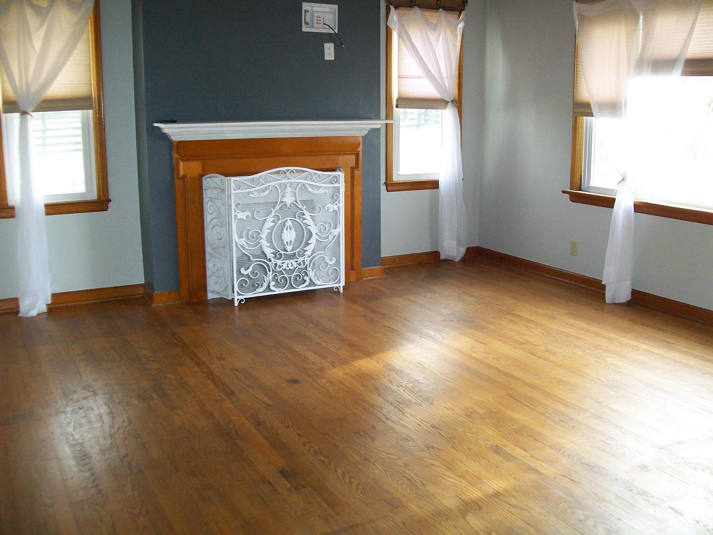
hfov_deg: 51.4
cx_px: 356
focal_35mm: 36
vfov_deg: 39.7
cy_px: 268
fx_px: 742
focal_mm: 6
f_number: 2.7
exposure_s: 1/60
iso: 160
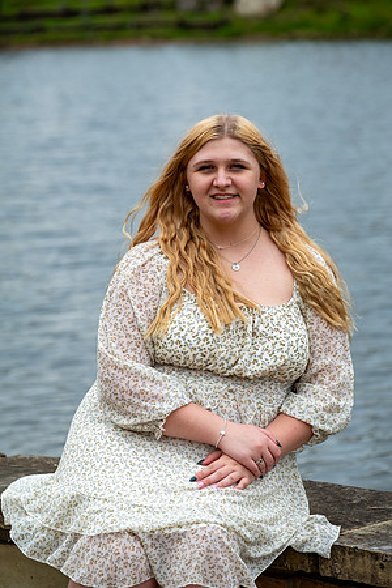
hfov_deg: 9.3
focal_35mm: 147
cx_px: 196
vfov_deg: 14.0
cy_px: 294
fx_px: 2401
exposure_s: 1/400
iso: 250
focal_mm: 98.2
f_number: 4
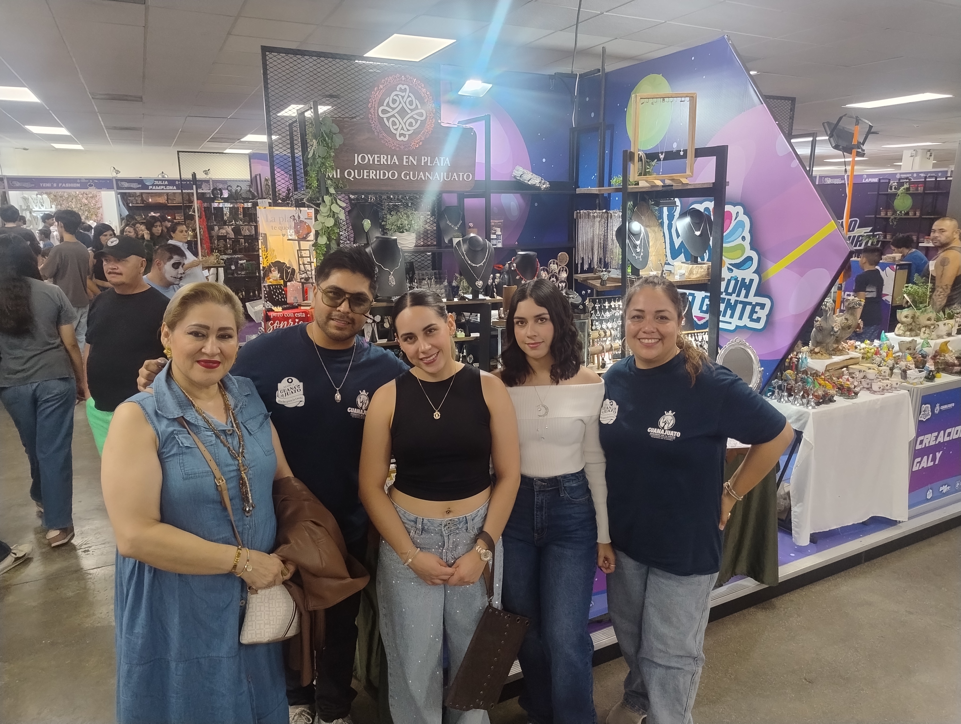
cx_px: 480
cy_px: 362
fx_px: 667
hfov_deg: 71.5
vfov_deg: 56.9
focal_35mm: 24
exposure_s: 1/60
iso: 381
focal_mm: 5.56
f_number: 1.8
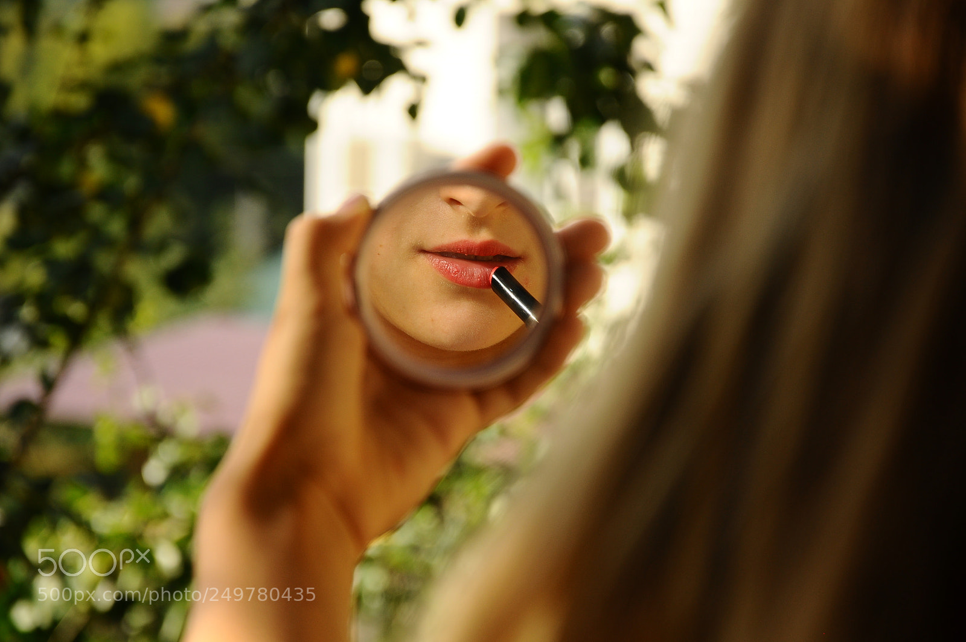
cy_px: 321
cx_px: 483
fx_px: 4221
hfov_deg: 13.1
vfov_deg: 8.7
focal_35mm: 158
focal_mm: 105
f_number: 5.6
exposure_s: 1/320
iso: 200
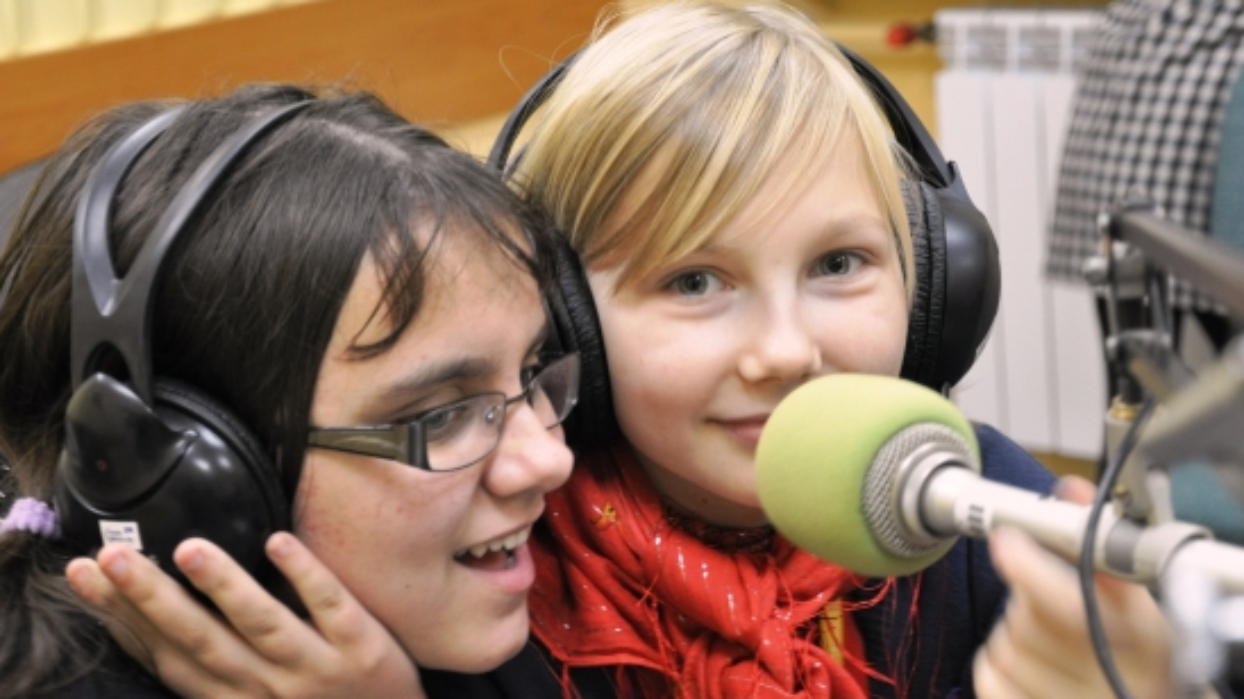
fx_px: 2902
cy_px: 416
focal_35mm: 88
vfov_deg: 13.7
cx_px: 629
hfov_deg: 24.2
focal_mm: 48
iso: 800
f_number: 4.8
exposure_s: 1/13
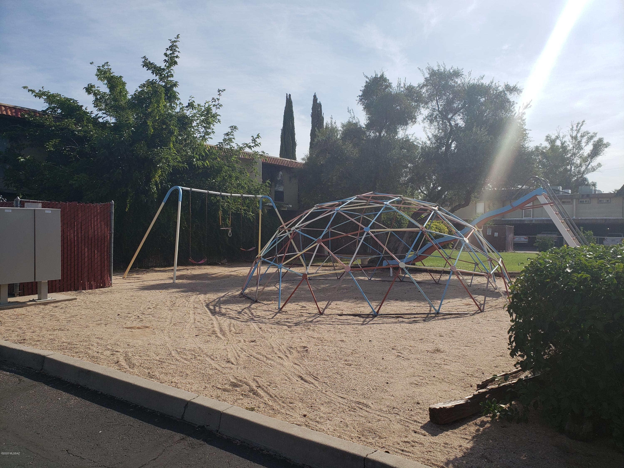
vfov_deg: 53.1
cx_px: 312
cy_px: 234
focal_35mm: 26
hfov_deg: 67.3
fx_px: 469
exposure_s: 1/1946
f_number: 2.4
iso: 50
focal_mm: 4.3
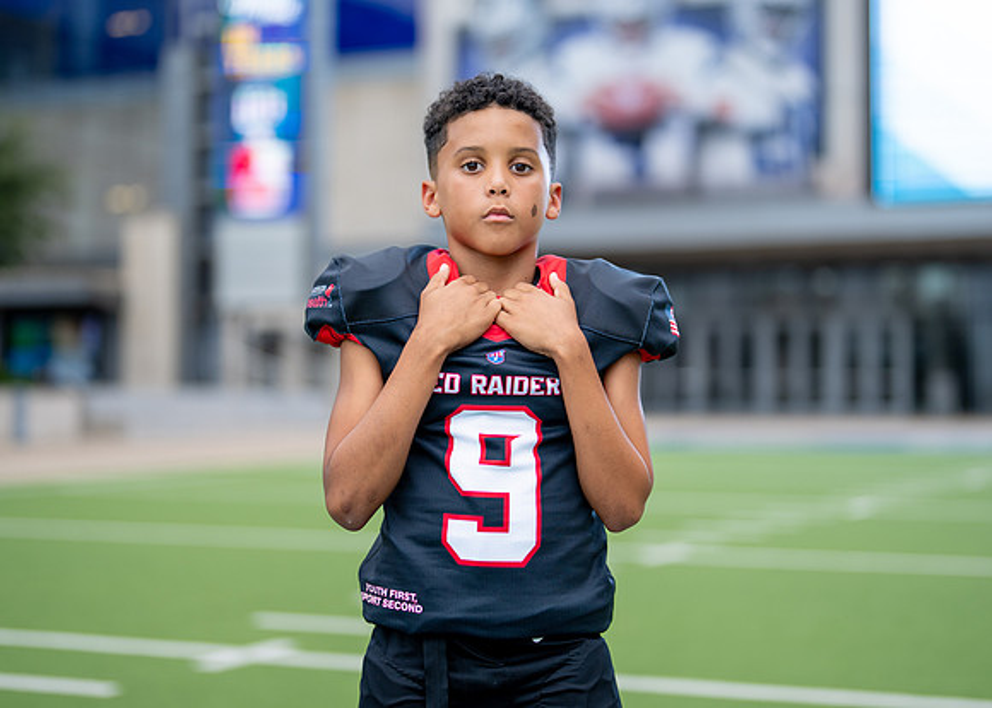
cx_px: 516
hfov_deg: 29.1
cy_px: 302
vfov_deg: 21.0
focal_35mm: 68
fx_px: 1910
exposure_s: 1/1600
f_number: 1.2
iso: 100
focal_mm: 50
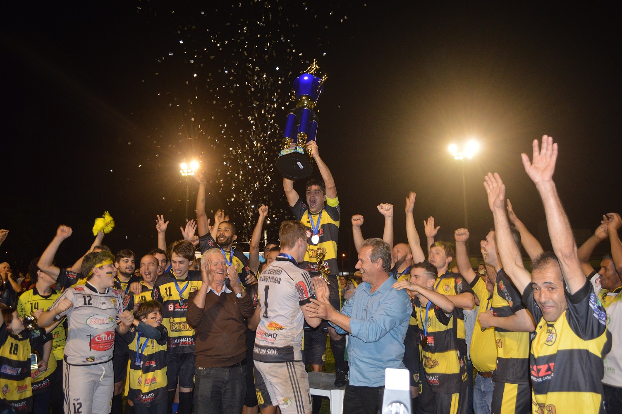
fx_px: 518
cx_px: 311
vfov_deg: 43.5
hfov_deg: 62.0
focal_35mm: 30
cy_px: 207
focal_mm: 20
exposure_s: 1/60
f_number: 4
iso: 400
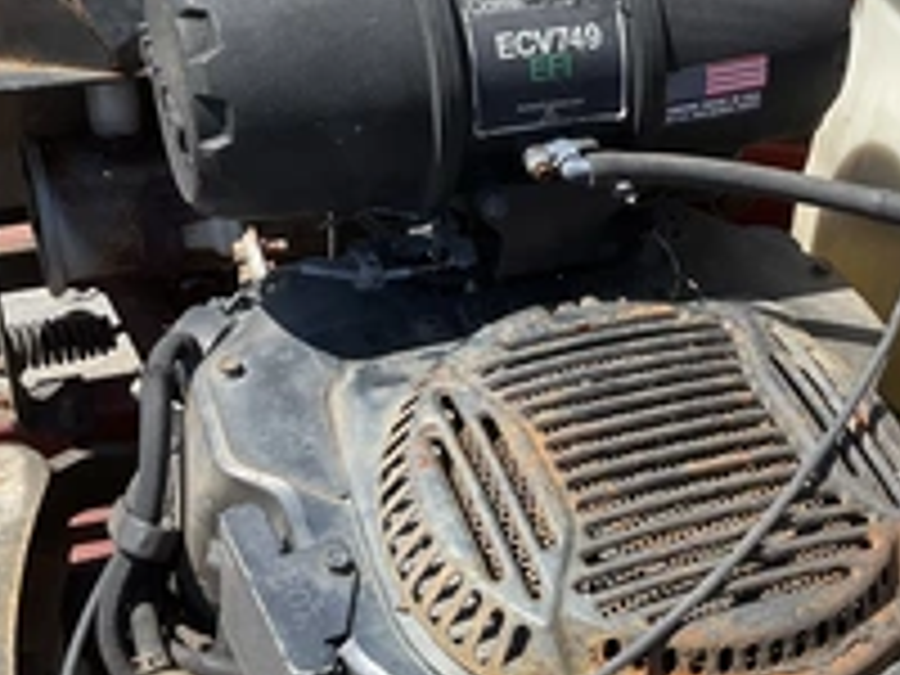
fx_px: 1508
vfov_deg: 25.2
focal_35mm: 58
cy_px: 342
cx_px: 616
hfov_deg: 32.9
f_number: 1.8
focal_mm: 3
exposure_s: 1/792
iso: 25
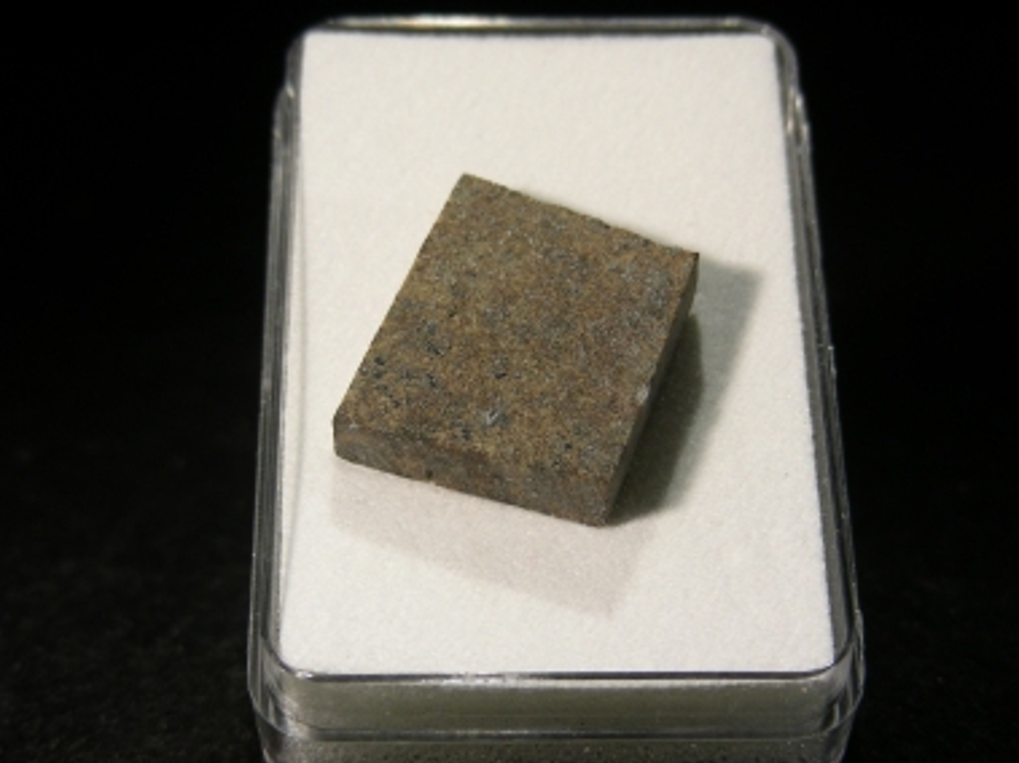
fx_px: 2766
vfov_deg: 15.7
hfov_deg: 20.9
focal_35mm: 94
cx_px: 548
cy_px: 388
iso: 50
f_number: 3.5
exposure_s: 1/183
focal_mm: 14.6
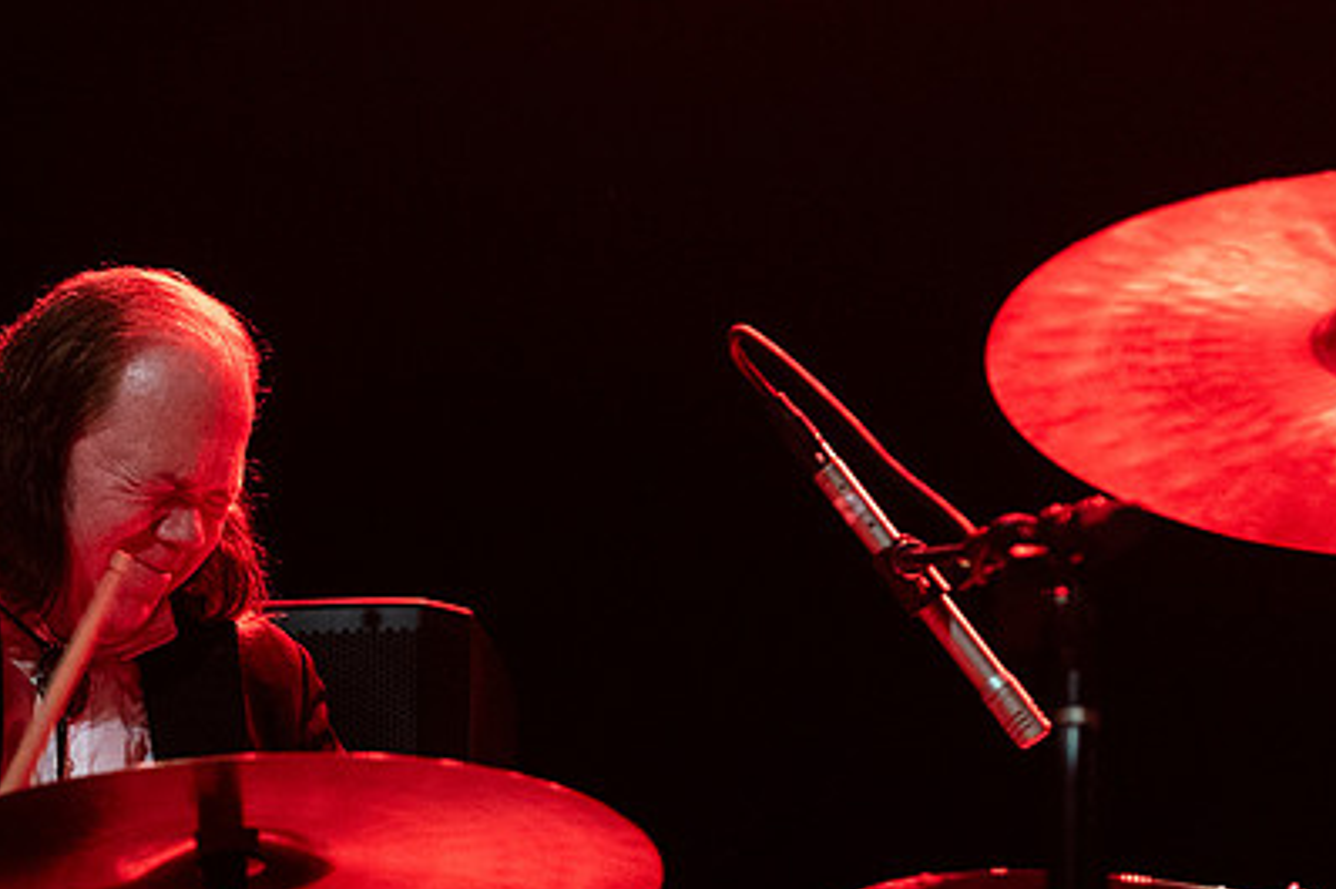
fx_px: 6195
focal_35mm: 167
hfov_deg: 12.1
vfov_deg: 8.2
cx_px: -196
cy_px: 592
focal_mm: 70
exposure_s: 1/320
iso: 2500
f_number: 3.2
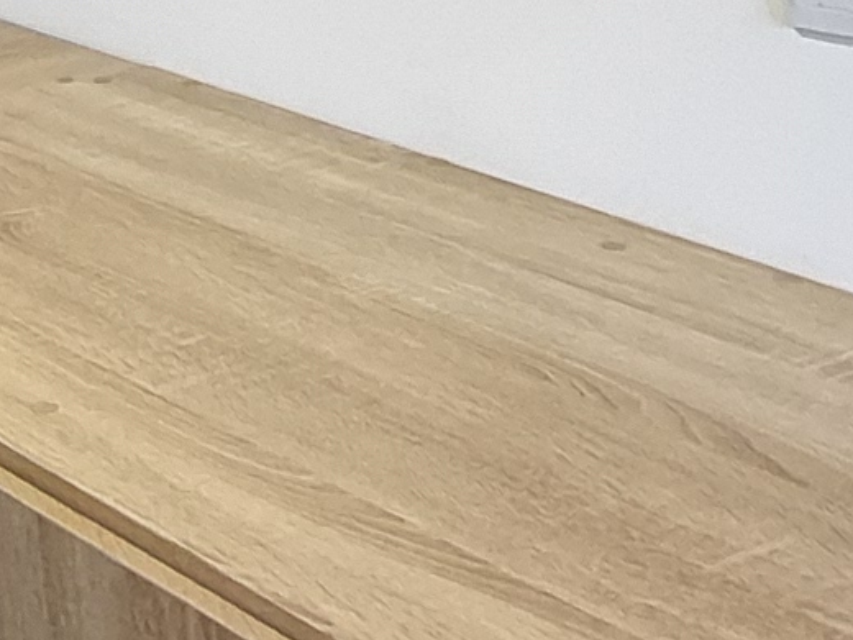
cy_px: -387
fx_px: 2464
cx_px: -512
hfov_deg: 17.2
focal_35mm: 100
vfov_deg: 13.7
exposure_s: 1/53
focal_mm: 1.74
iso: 200
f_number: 2.2
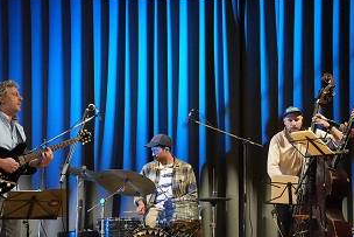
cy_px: 134
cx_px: 210
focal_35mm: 115
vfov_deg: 11.9
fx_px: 1131
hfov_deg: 17.8
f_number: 2.8
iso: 6400
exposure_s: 1/400
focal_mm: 70
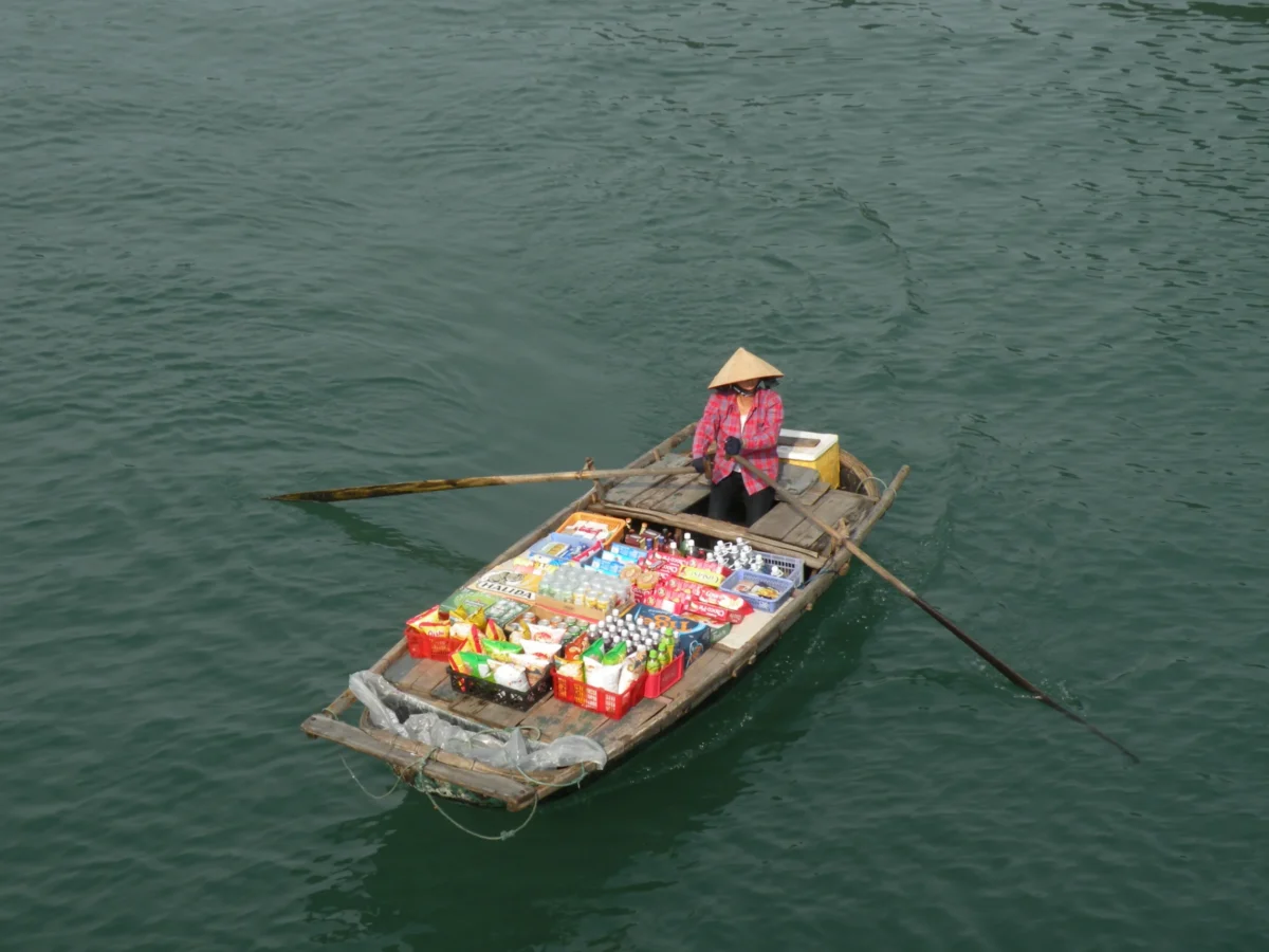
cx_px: 634
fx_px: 2456
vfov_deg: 21.9
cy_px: 476
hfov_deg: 29.0
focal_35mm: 67
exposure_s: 1/228
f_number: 6.3
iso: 64
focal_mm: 11.9
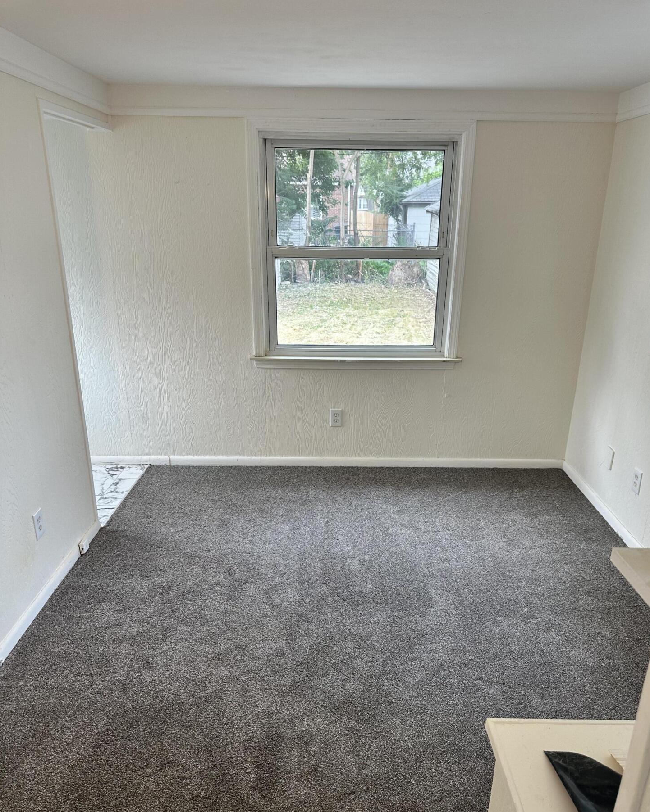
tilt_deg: -20.0
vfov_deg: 65.8
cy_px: 450
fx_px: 625
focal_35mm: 26
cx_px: 337
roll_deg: -2.2
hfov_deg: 54.9
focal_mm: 6.86
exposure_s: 1/133
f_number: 1.78
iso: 64
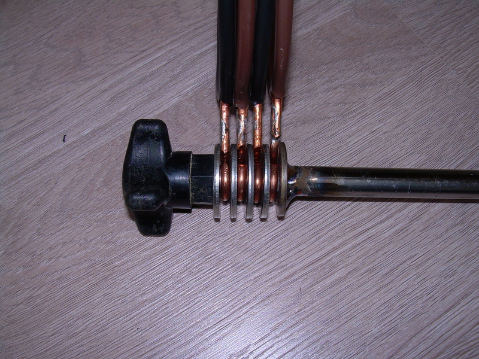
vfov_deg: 37.7
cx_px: 240
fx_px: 526
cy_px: 180
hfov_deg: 49.0
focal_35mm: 38
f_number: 2.8
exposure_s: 1/60
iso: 50
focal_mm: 6.3
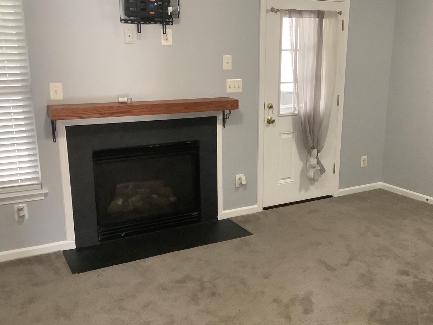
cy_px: 167
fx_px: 463
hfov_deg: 50.0
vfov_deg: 38.7
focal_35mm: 37
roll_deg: -0.4
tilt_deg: -14.7
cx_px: 242
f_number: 2.4
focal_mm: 3.3
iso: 320
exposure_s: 1/40
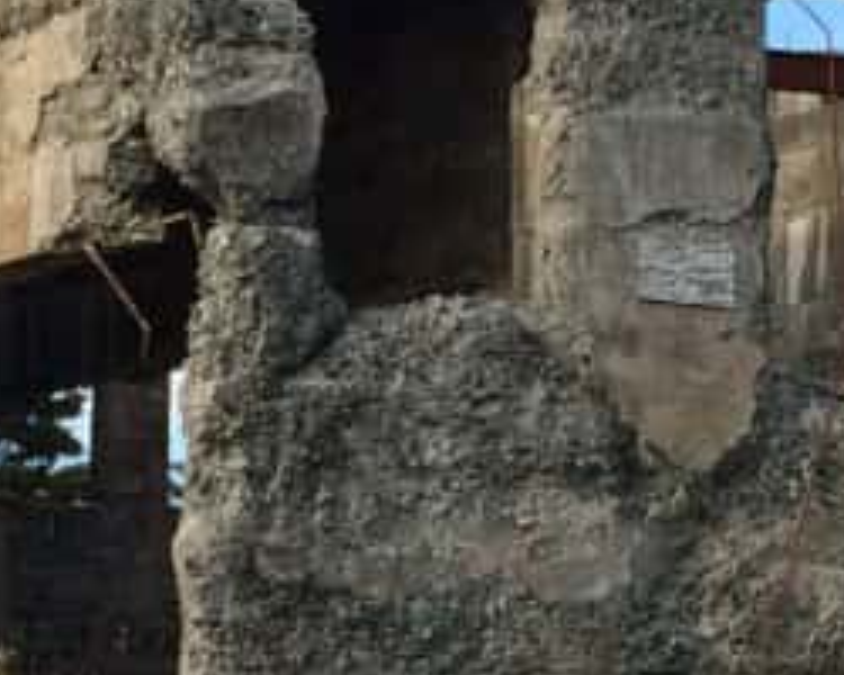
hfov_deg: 11.8
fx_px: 4072
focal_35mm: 163
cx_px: 405
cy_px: 506
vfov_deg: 9.5
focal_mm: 4.2
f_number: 2.2
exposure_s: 1/892
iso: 32
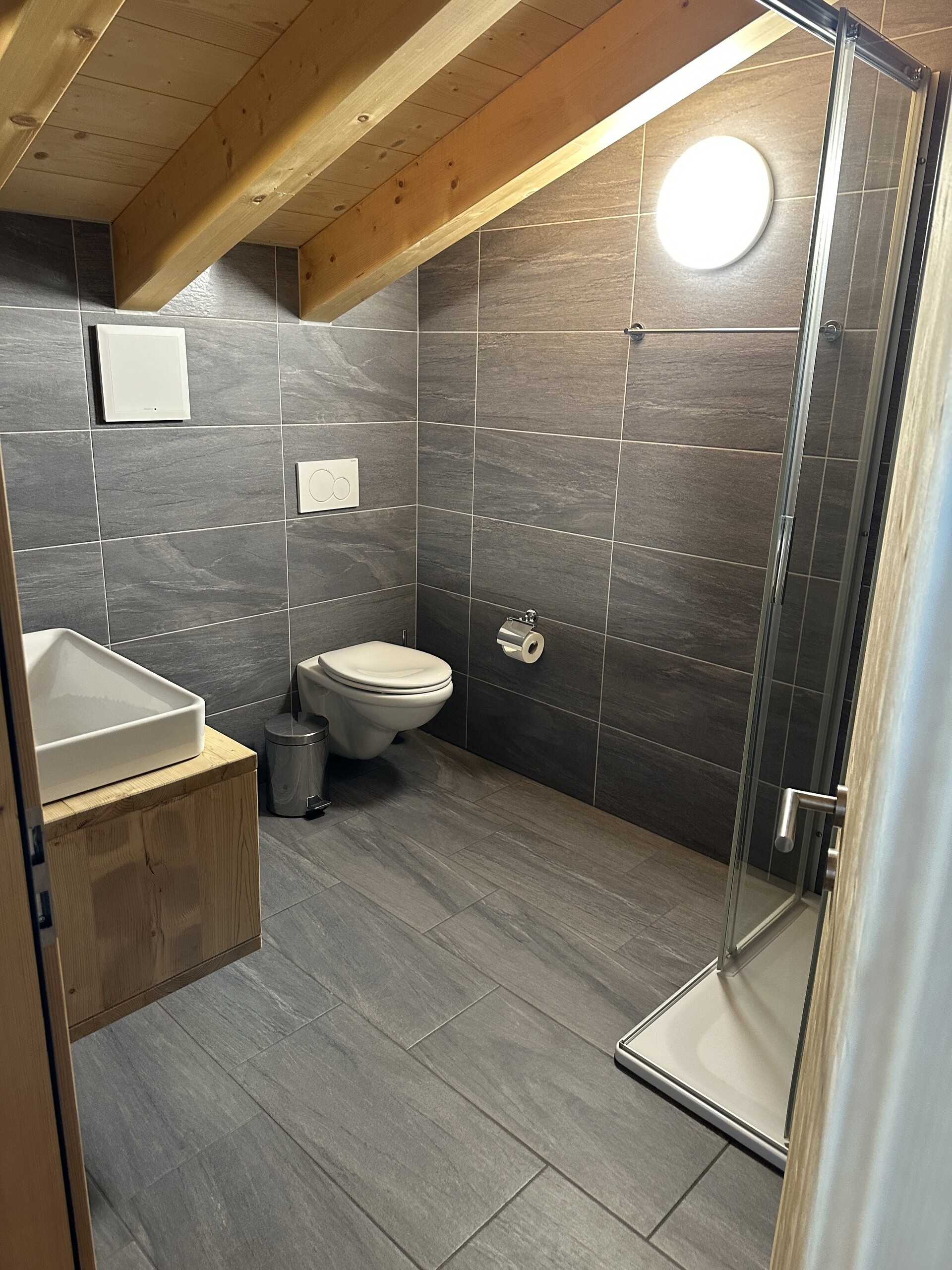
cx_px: 476
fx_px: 880
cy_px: 635
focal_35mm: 24
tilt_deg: -16.8
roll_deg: -2.0
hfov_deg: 56.8
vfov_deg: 71.6
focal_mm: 6.86
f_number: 1.78
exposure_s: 1/50
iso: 320
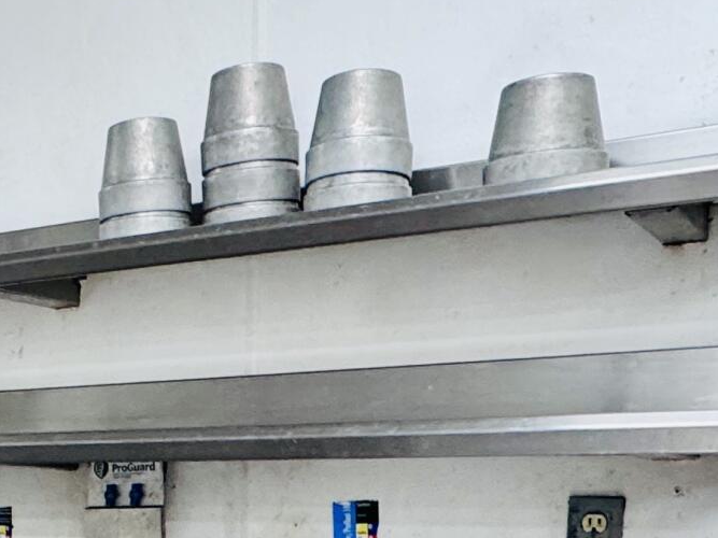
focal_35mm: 63
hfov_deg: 27.6
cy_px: 596
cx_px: -110
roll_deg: +0.0
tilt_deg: -4.5
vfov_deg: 22.0
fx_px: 1307
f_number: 2.2
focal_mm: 2.22
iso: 320
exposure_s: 1/120
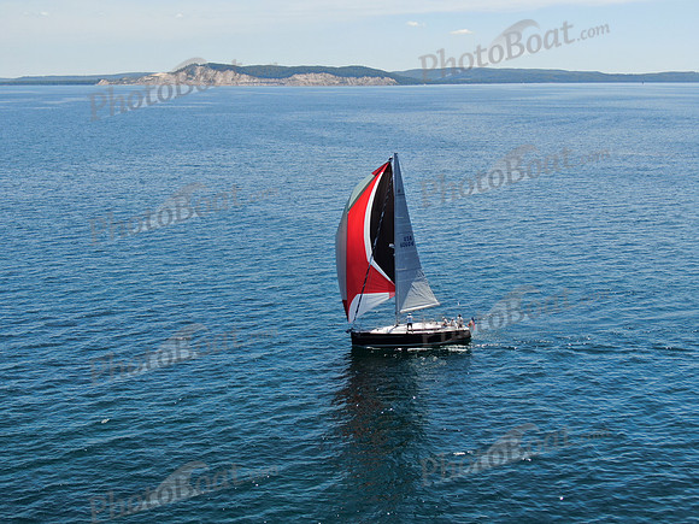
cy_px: 262
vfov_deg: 30.3
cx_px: 350
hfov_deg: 39.7
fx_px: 969
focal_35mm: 48
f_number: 3.8
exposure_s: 1/800
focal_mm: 8.6
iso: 100
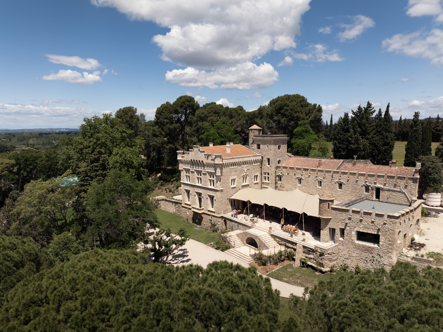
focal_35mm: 24
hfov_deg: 71.6
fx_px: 307
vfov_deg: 56.8
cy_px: 166
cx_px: 222
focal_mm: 12.29
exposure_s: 1/50
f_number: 2.8
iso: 100
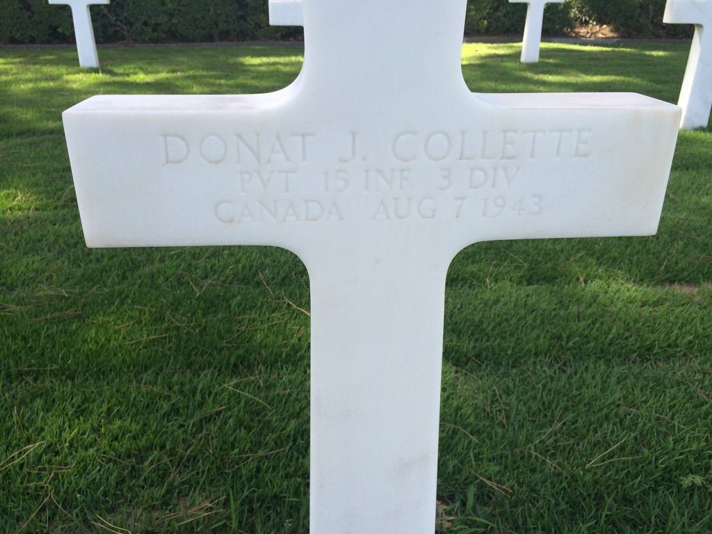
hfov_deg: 60.0
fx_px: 617
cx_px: 356
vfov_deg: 46.8
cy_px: 267
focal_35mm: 30
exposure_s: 1/563
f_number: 2.2
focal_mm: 4.12
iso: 32
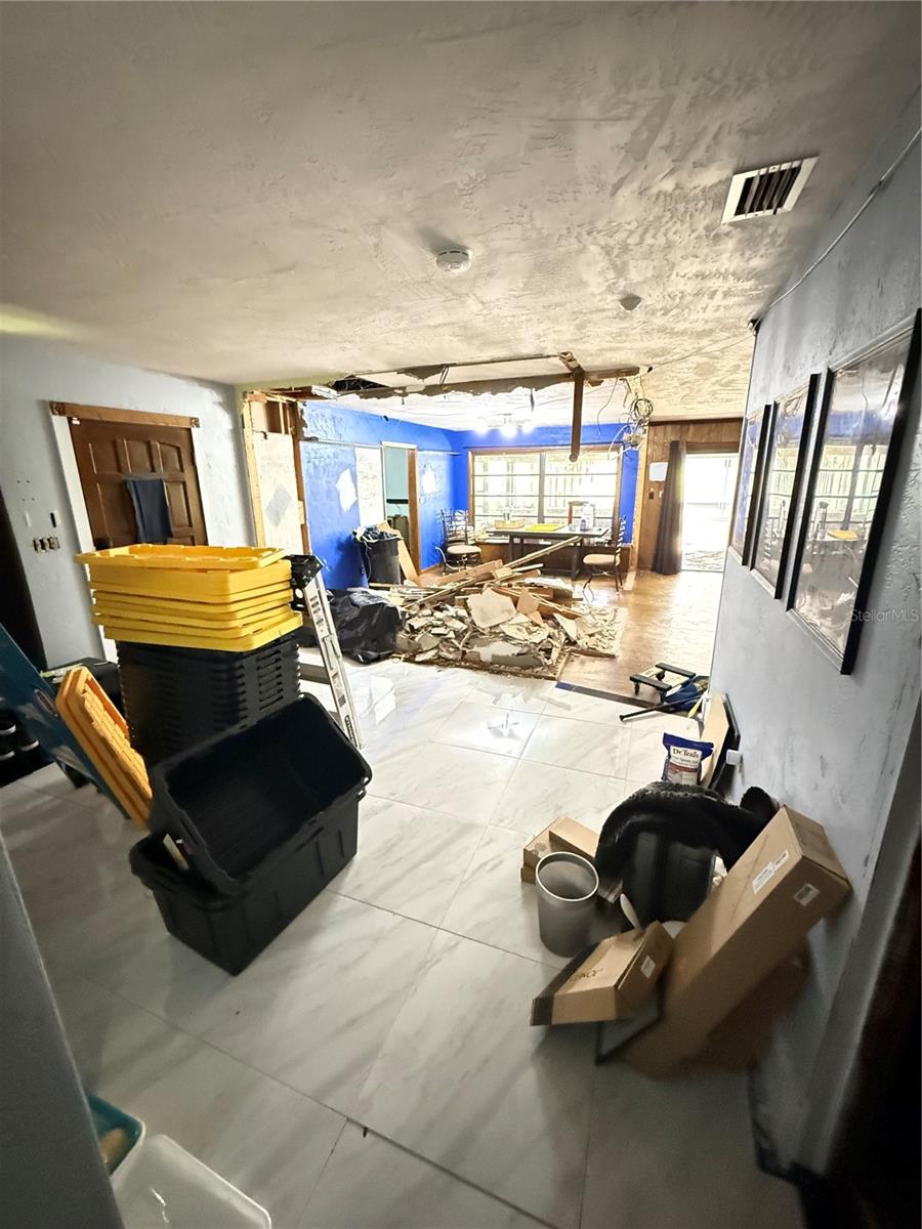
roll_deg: -0.1
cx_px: 461
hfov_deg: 85.7
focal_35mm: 14
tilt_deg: -15.0
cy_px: 614
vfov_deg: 102.1
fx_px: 497
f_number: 2.2
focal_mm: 2.22
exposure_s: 1/30
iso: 2000
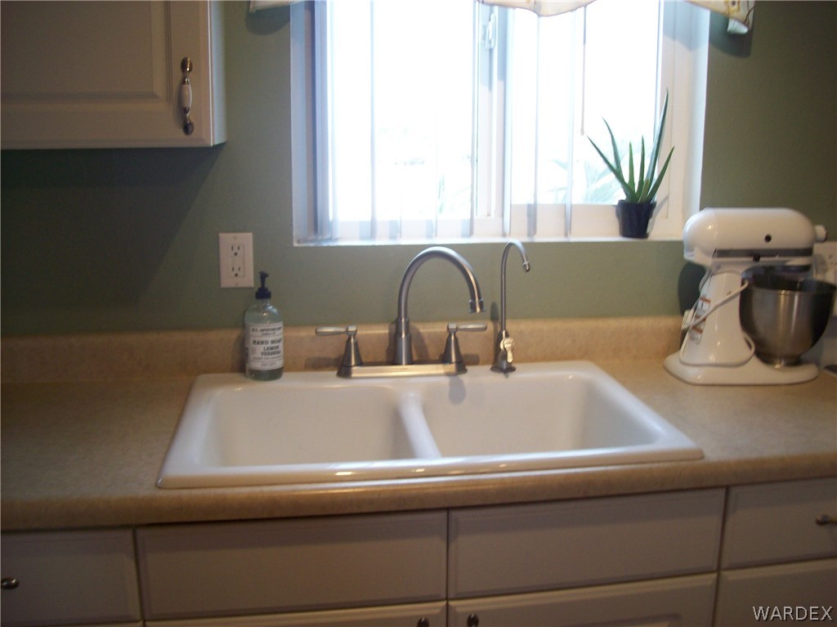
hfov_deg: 51.4
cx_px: 418
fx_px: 870
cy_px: 314
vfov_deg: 39.6
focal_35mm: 36
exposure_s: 1/53.6
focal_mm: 6
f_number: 2.7
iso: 80
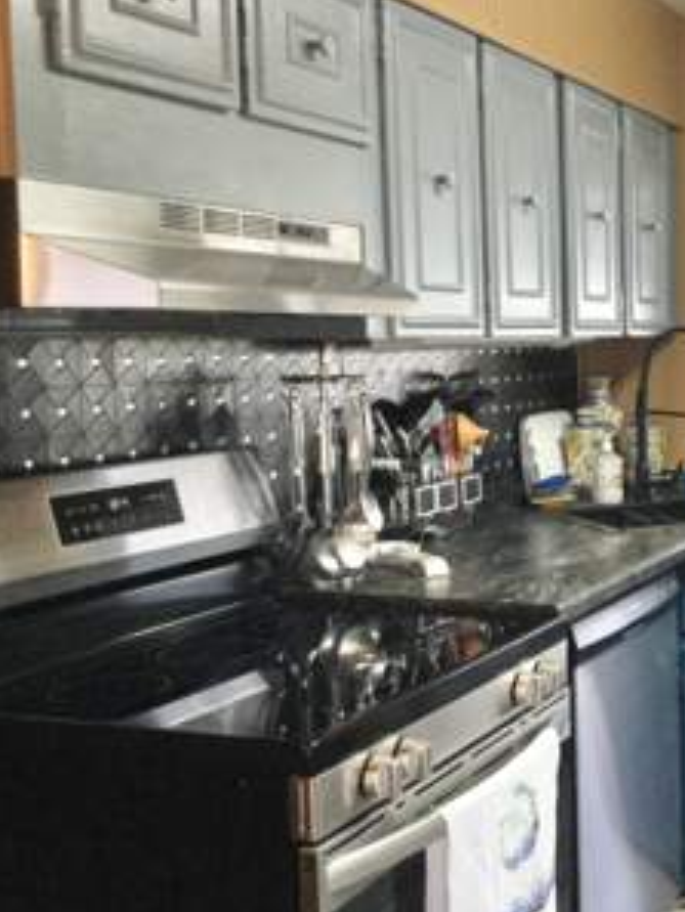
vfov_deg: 38.2
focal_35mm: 50
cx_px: 676
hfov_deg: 27.5
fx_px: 1318
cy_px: 441
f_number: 2.4
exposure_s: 1/30
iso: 80
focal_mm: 3.3
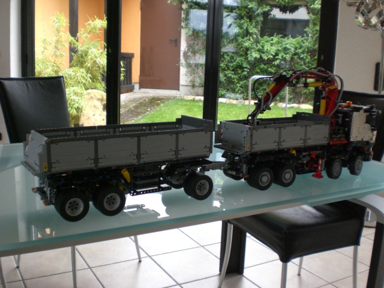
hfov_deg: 49.0
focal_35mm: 38
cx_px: 192
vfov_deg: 37.7
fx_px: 422
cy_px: 144
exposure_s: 1/80
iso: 200
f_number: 3.1
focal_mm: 6.3
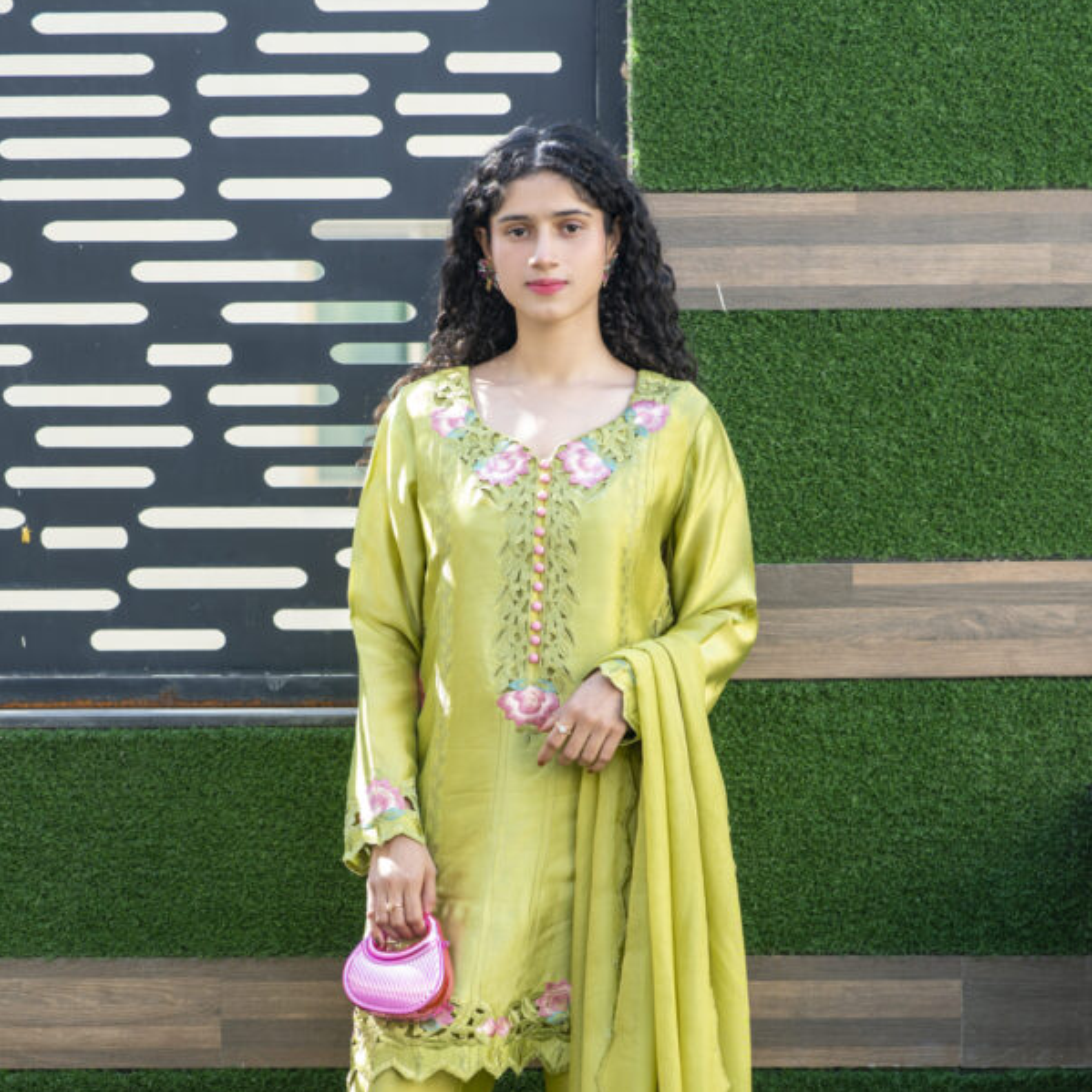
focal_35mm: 113
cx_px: 553
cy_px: 846
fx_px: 4033
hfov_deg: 15.4
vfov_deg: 15.3
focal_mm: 85
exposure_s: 1/200
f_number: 3.5
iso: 200
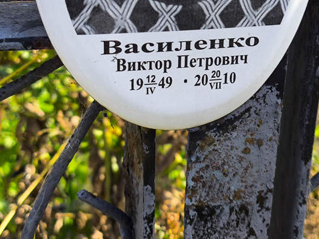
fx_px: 701
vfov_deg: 19.3
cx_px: 203
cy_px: 74
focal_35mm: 76
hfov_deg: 25.6
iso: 50
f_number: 1.7
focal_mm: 4.71
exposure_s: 1/356
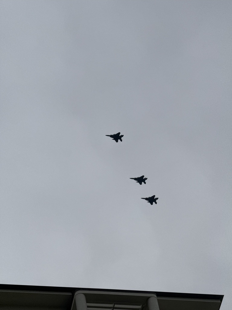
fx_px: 1072
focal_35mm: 120
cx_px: 116
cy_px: 155
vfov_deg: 16.4
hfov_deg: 12.3
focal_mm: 15.66
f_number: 2.8
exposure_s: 1/1650
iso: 50
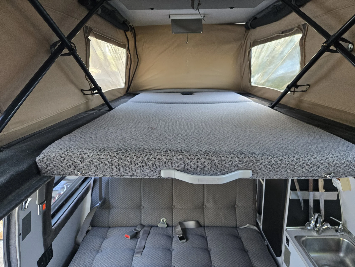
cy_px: 134
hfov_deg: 73.9
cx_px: 178
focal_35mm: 23
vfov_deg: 58.9
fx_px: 236
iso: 320
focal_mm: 5.4
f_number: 1.8
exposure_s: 1/120
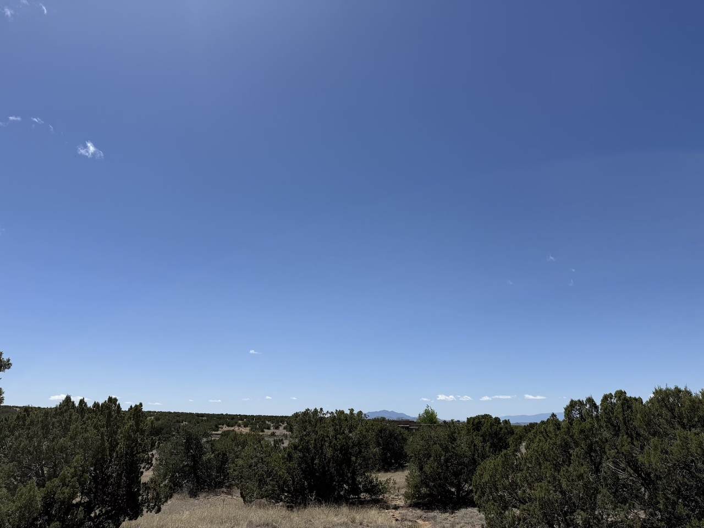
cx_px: 352
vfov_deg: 56.8
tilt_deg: +17.3
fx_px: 488
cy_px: 264
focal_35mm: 24
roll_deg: -1.0
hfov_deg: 71.6
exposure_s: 1/8130
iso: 80
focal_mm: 6.76
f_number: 1.78
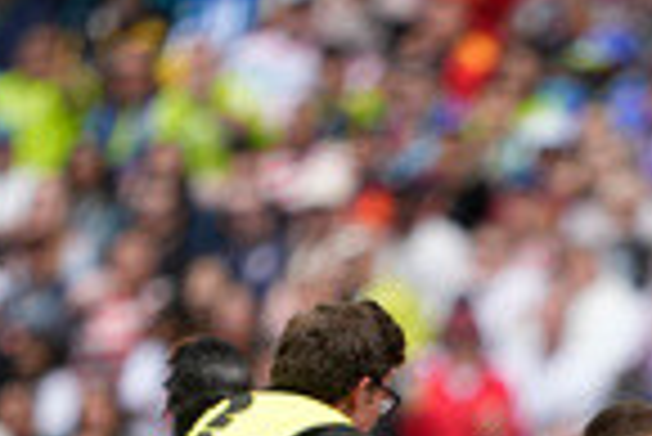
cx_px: 580
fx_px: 25598
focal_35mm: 1412
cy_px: 645
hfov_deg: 1.5
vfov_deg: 1.0
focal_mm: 400
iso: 640
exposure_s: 1/4000
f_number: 2.8
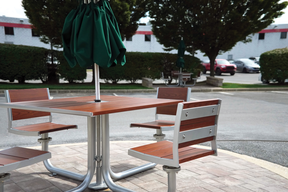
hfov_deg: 42.7
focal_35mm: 46
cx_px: 144
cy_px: 96
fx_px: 368
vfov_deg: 29.2
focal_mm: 46
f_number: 4.5
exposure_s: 1/6400
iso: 1000
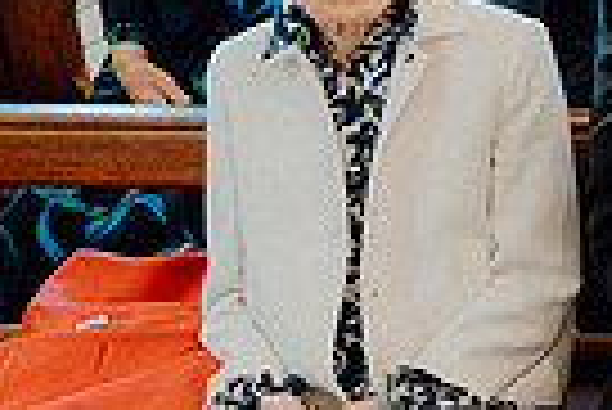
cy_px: 128
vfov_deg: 13.4
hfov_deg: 16.0
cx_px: 1192
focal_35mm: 102
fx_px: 1736
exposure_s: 1/160
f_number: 3.5
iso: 2500
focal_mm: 24
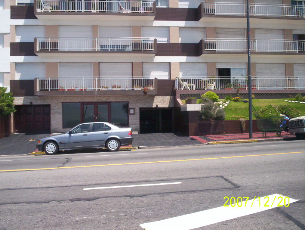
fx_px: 336
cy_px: 115
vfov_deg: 37.9
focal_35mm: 38
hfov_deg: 48.9
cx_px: 152
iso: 100
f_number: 4.5
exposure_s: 1/723
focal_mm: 4.99
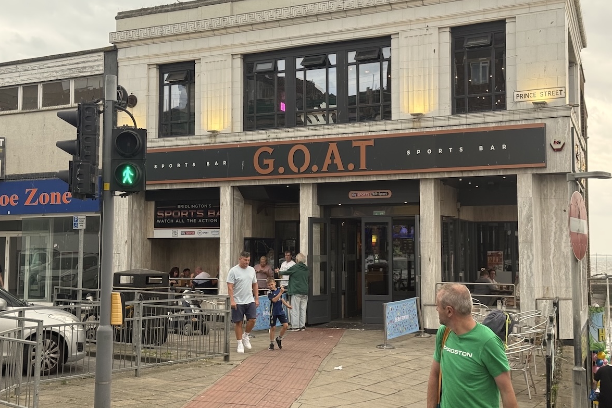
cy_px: 182
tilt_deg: +5.0
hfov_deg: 38.9
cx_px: 302
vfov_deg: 26.5
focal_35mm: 51
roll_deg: -0.5
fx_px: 867
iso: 64
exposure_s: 1/411
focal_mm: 6.76
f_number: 1.78
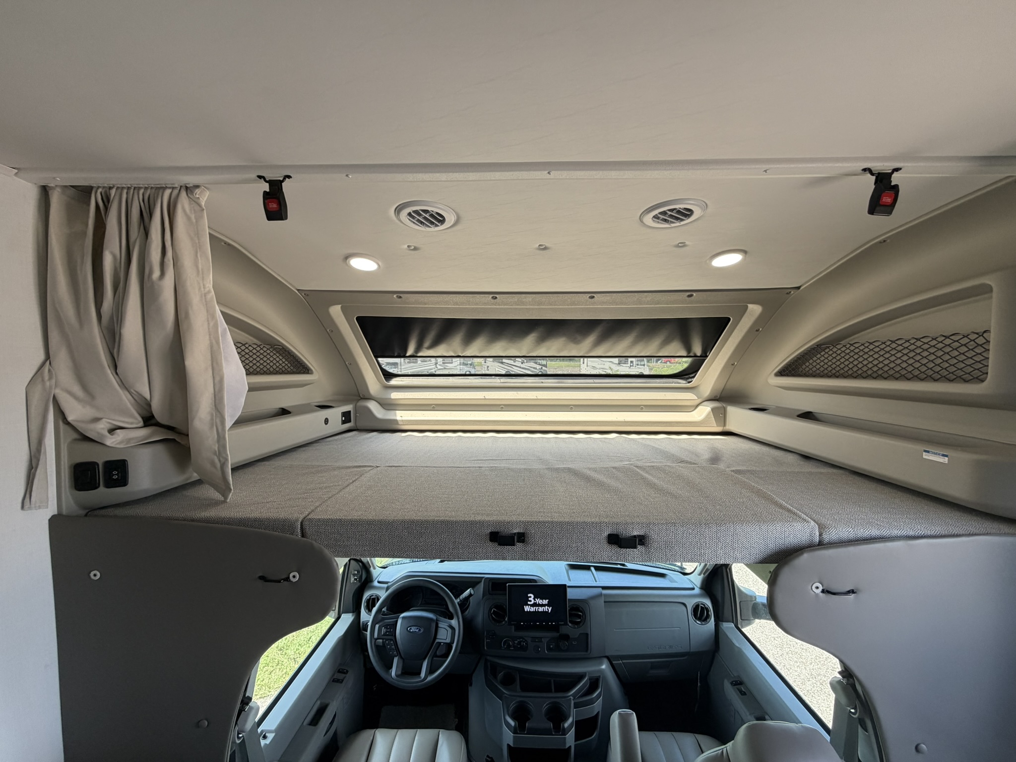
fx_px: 411
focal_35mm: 14
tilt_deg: -3.1
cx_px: 508
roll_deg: +0.3
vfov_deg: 85.7
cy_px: 381
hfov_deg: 102.1
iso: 80
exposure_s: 1/121
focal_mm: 2.22
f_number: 2.2
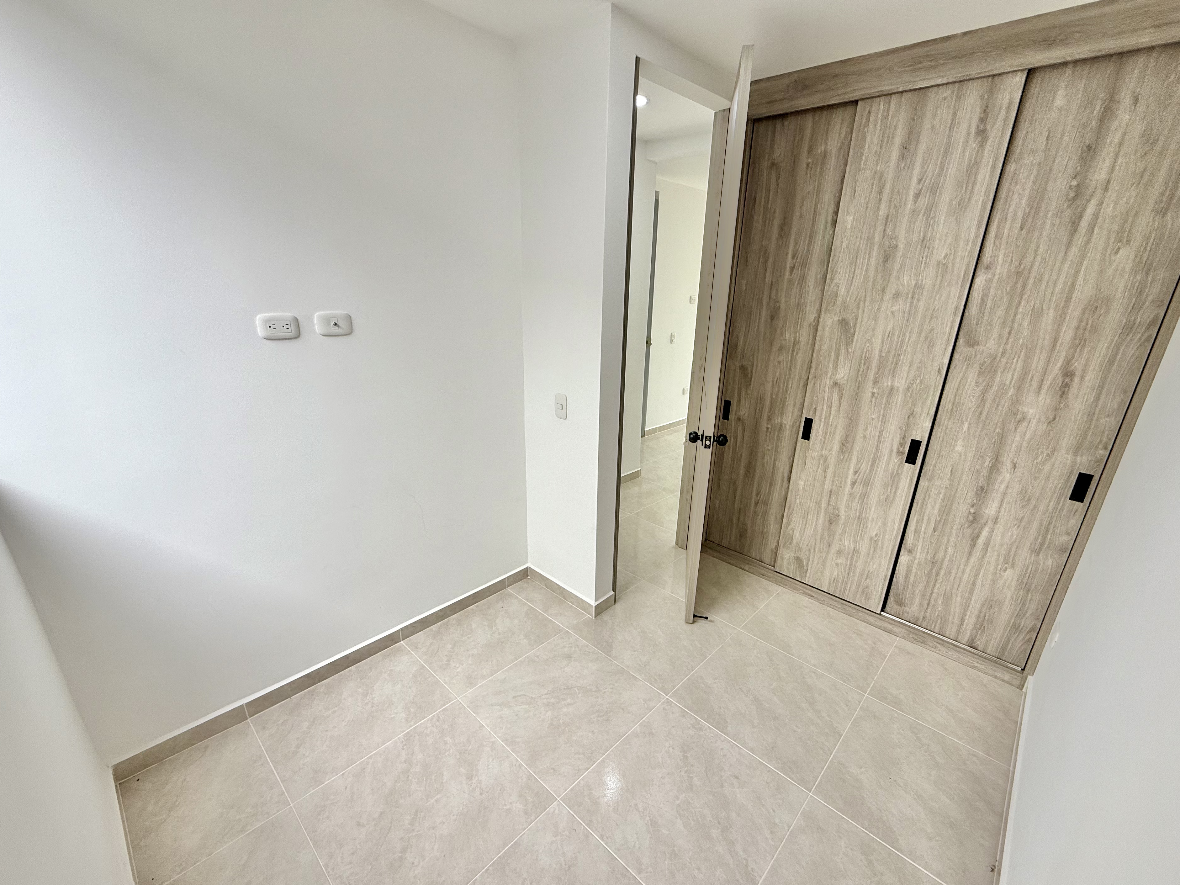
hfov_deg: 98.1
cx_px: 613
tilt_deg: -19.2
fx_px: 511
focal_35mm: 15
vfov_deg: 81.7
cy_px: 462
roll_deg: -2.4
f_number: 2.2
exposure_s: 1/99
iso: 50
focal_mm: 2.22
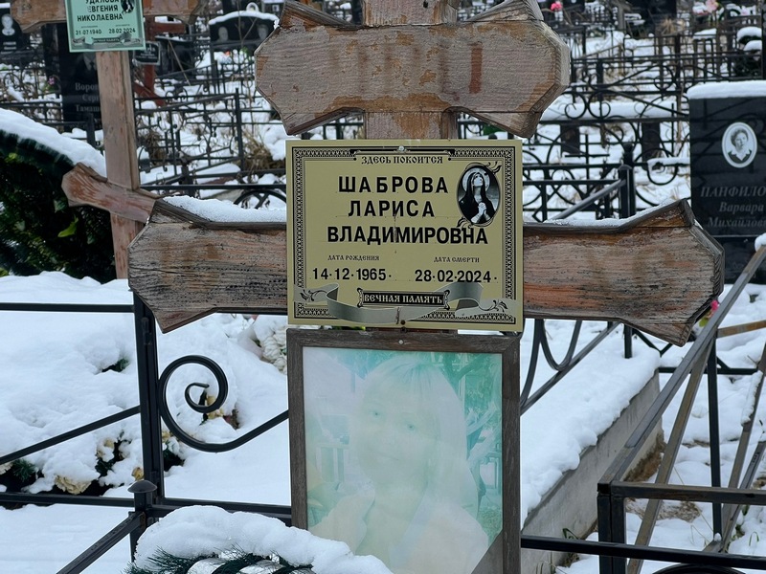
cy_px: 287
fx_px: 1704
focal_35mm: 77
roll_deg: +3.0
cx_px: 383
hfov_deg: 25.3
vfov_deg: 19.1
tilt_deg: -11.7
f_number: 2.8
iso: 32
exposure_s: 1/99
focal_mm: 9
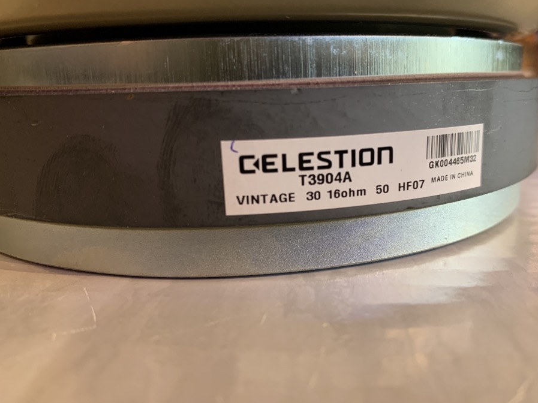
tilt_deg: -14.7
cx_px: 299
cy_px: 191
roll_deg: -0.3
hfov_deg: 61.5
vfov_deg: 48.2
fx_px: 451
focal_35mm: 29
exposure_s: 1/60
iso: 100
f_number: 1.8
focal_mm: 4.25
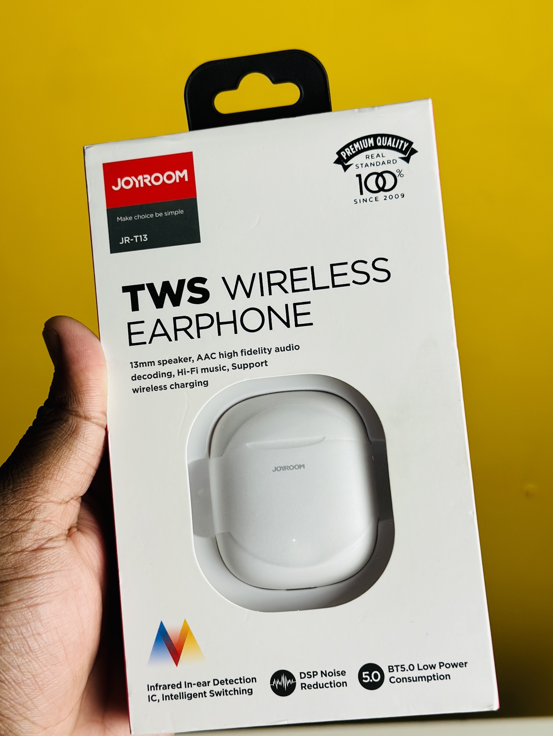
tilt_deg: -31.4
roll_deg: -3.2
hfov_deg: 26.6
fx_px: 1171
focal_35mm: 55
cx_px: 271
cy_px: 376
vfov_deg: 34.9
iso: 100
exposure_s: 1/100
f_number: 1.78
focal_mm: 6.86
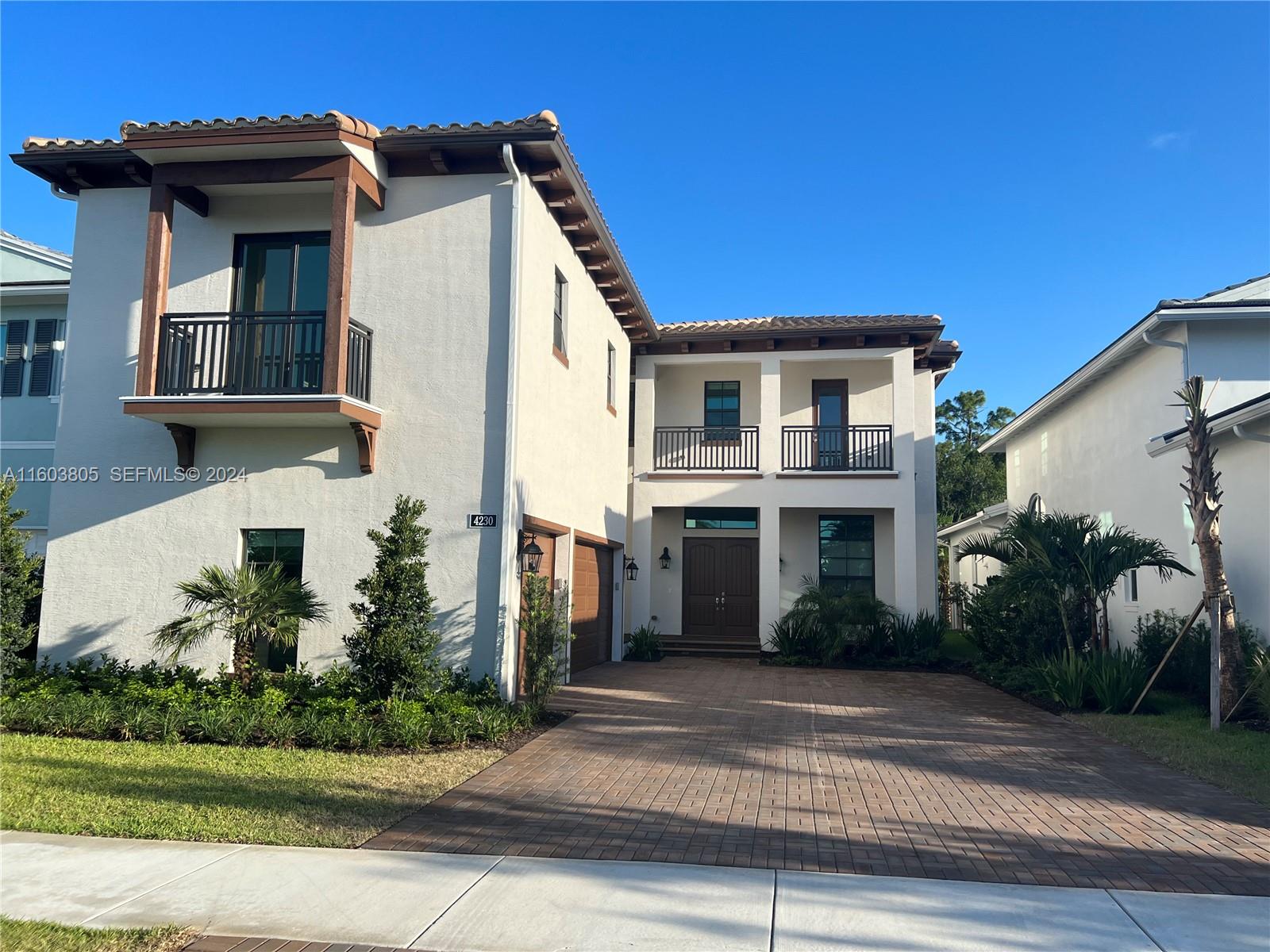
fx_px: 954
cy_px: 476
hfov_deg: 67.3
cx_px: 635
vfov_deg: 53.1
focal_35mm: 26
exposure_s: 1/2915
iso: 50
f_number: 1.5
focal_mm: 5.7
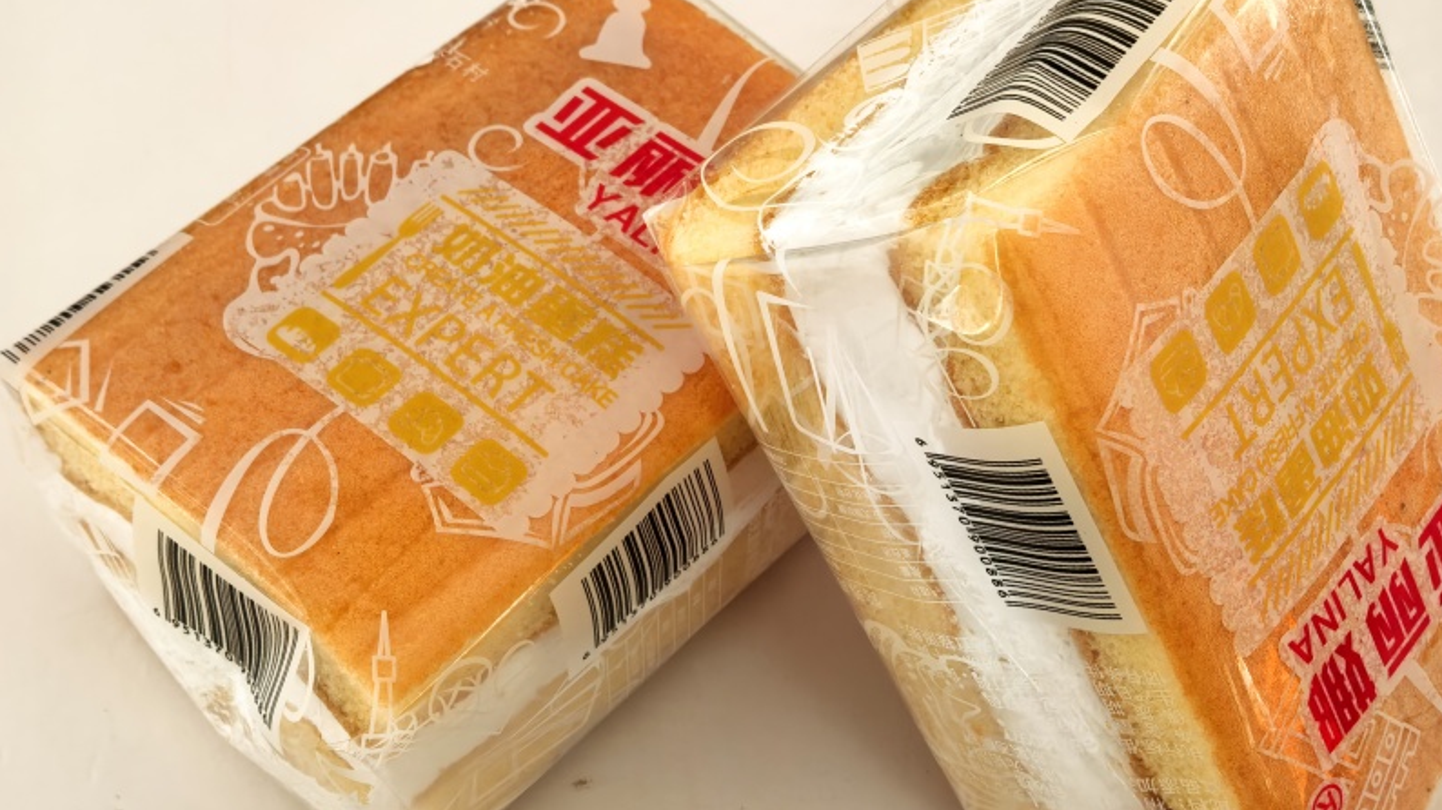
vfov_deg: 21.4
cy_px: 400
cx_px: 723
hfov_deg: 37.2
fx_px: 2141
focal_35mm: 56
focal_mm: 5.75
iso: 250
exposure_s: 1/333
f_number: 2.8
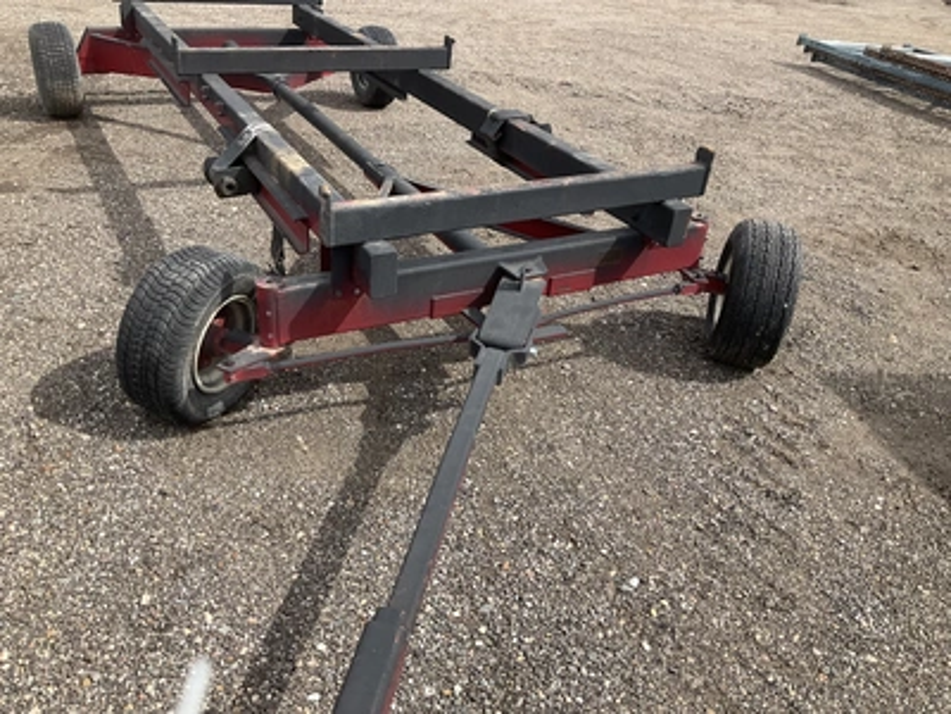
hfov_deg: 61.7
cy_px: 357
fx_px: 797
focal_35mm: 29
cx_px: 476
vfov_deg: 48.2
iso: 25
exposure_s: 1/978
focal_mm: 3
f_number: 1.8
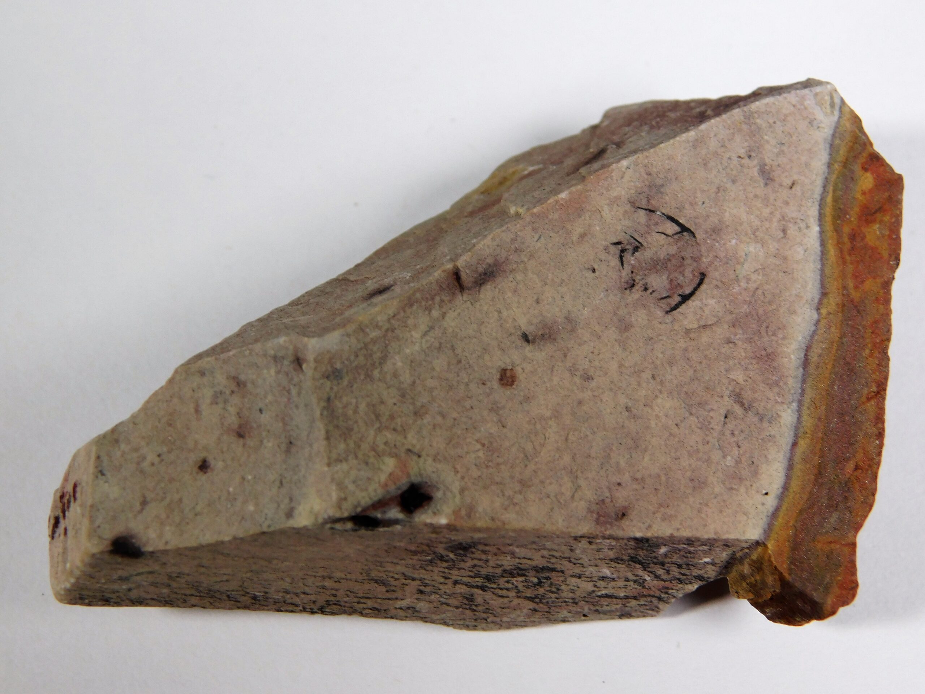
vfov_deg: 20.7
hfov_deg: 27.4
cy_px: 347
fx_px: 1897
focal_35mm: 71
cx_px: 462
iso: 125
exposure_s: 1/125
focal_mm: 12.6
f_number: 4.3
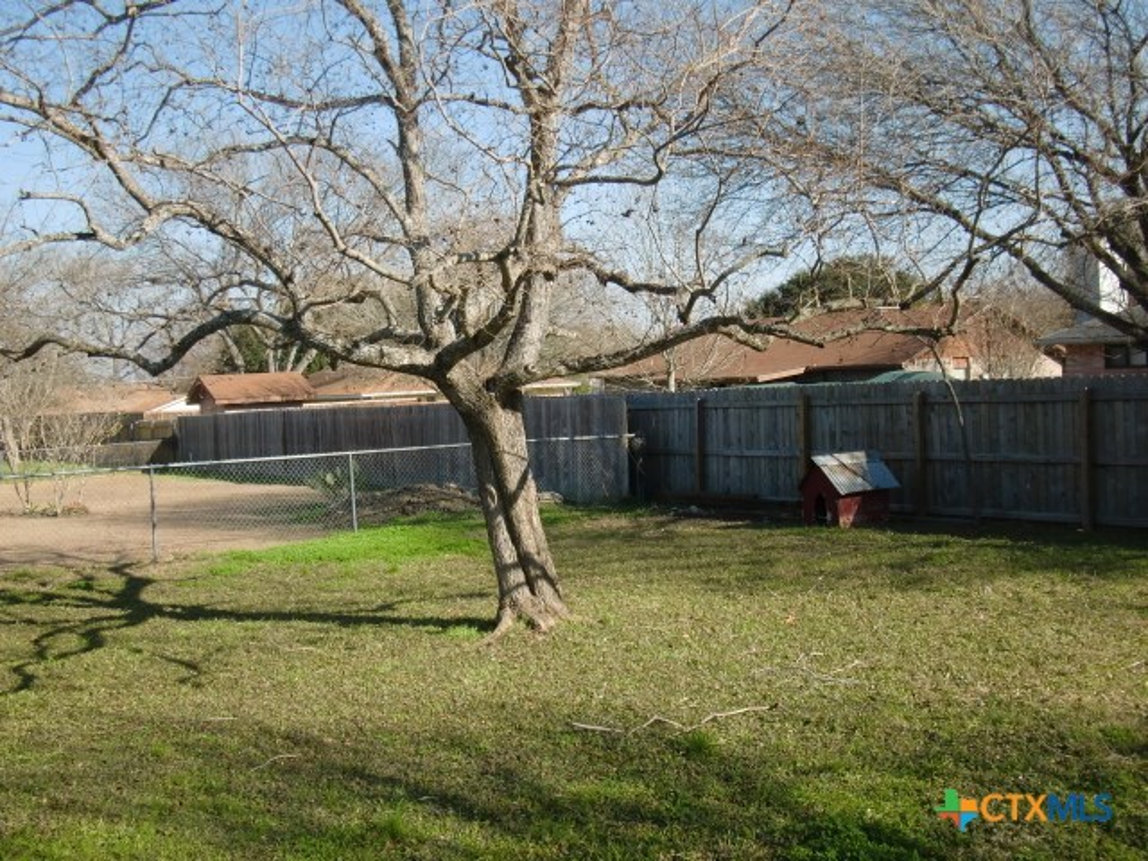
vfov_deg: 37.7
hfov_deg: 49.0
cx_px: 574
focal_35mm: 38
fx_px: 1260
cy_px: 430
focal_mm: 6.66
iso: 64
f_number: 3.9
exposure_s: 1/320
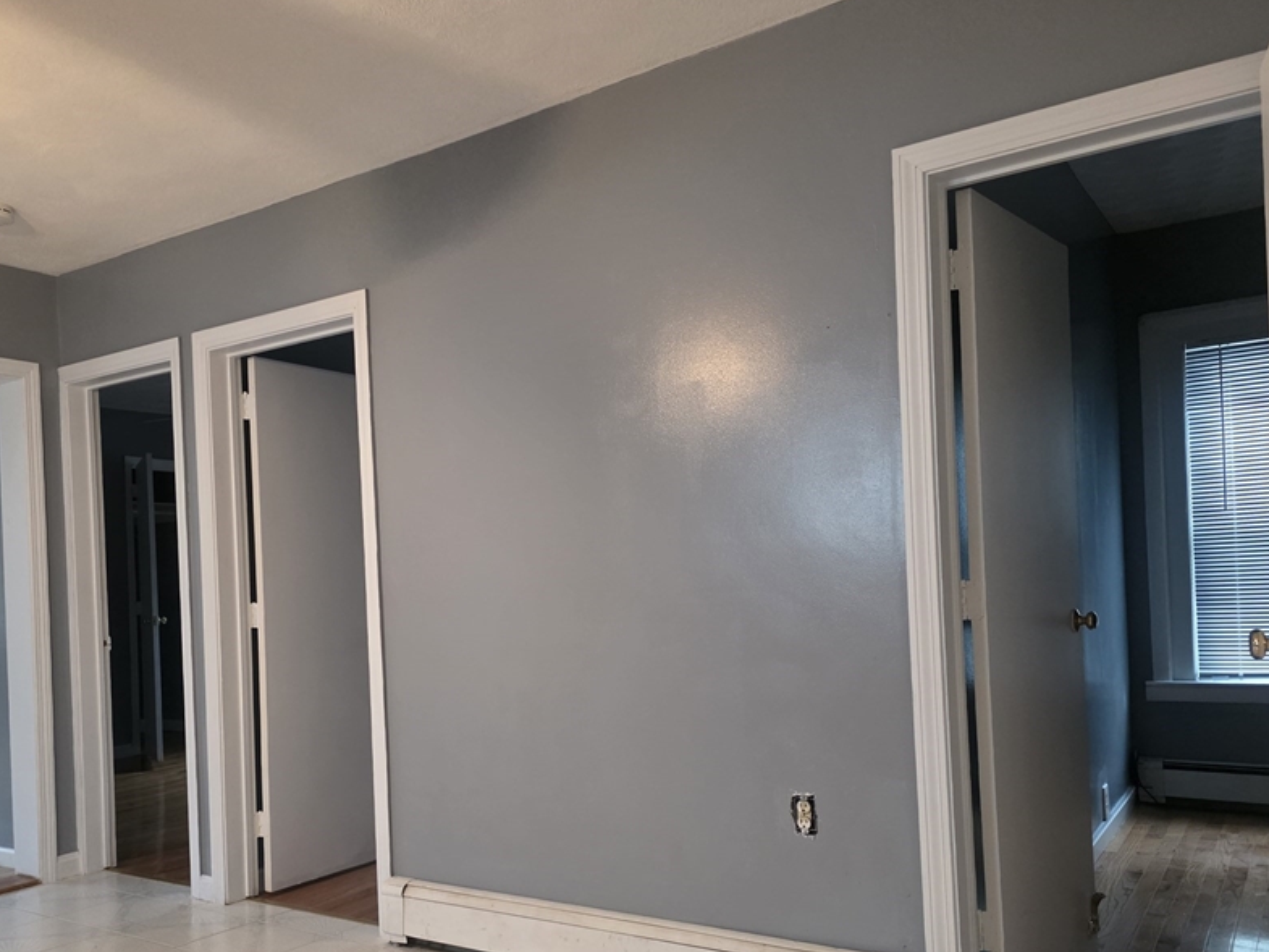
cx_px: 474
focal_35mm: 30
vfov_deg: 46.4
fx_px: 1100
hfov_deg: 59.2
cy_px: 600
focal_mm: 6.3
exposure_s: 1/120
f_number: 1.7
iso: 1000
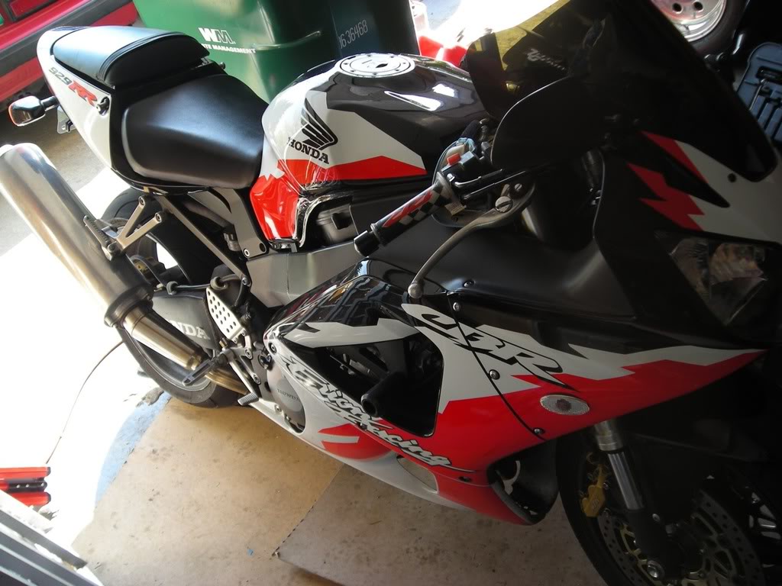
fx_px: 858
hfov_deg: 49.0
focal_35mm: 38
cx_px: 391
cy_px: 293
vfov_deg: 37.7
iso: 50
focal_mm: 6.3
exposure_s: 1/51.7
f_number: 3.2
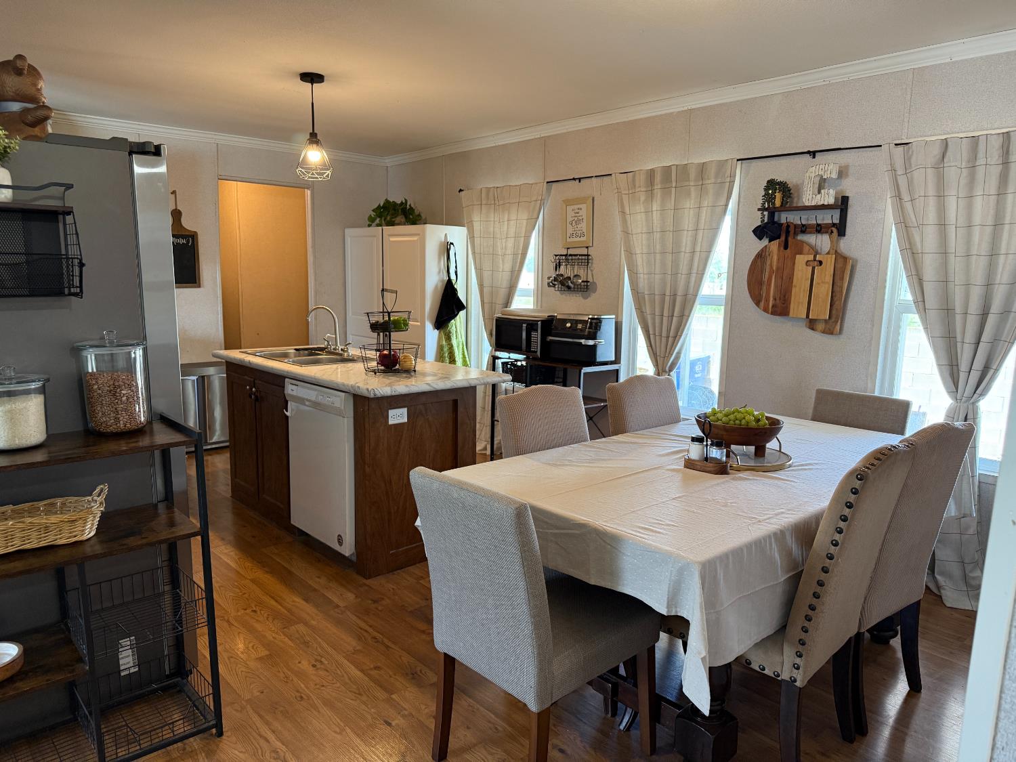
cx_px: 508
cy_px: 381
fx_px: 704
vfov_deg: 56.8
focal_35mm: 24
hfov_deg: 71.6
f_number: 1.78
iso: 250
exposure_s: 1/60
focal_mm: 6.76
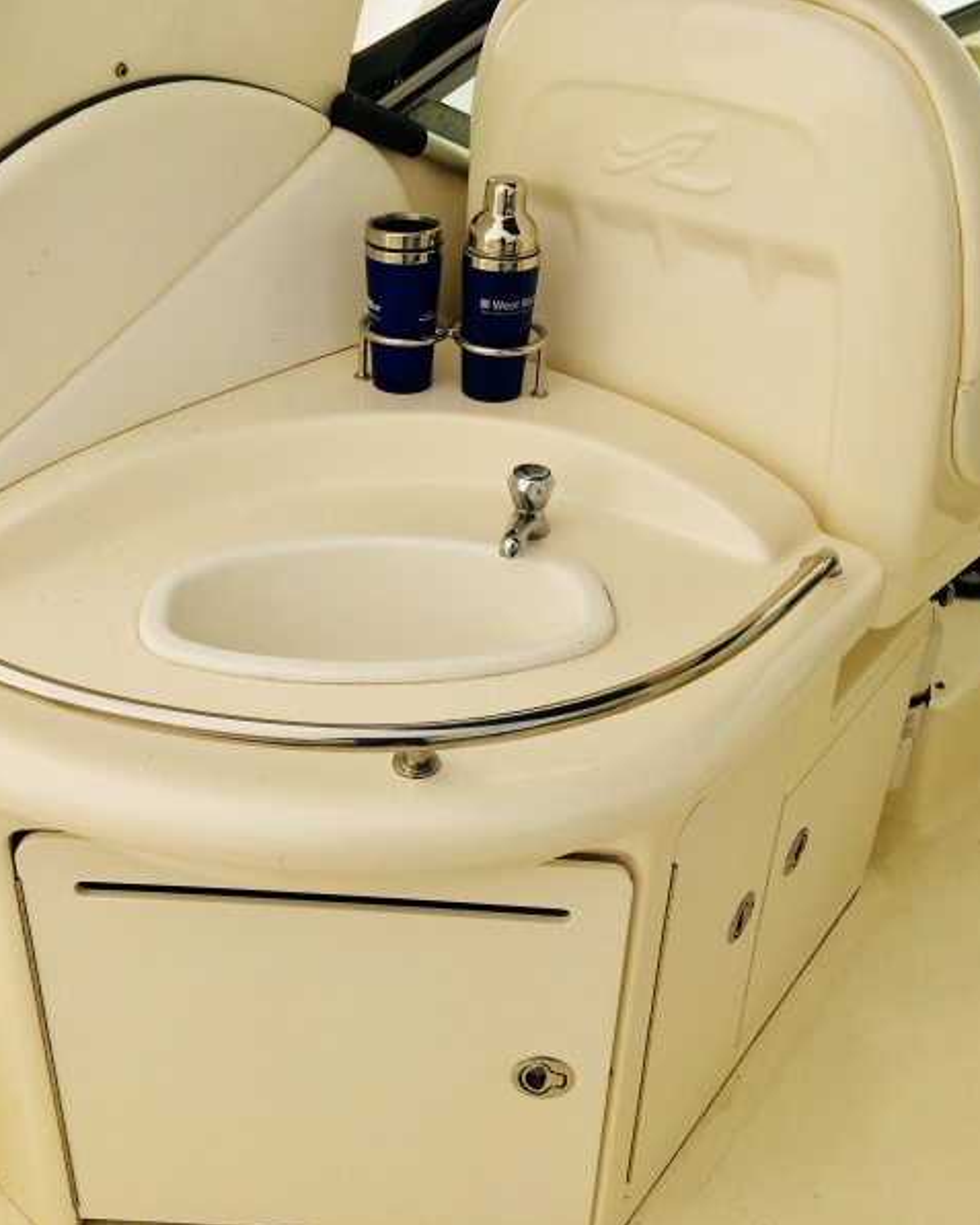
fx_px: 1377
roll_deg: -3.6
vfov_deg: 47.9
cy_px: 615
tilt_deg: -29.2
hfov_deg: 39.0
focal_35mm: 38
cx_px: 386
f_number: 2.2
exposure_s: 1/1083
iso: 25
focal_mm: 4.15
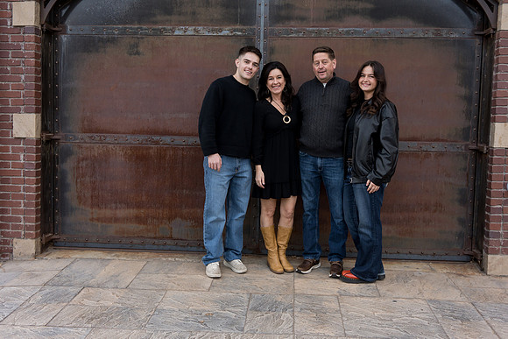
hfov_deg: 54.4
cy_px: 170
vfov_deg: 37.9
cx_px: 254
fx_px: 494
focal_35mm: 35
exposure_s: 1/160
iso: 400
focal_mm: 35
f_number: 4.5
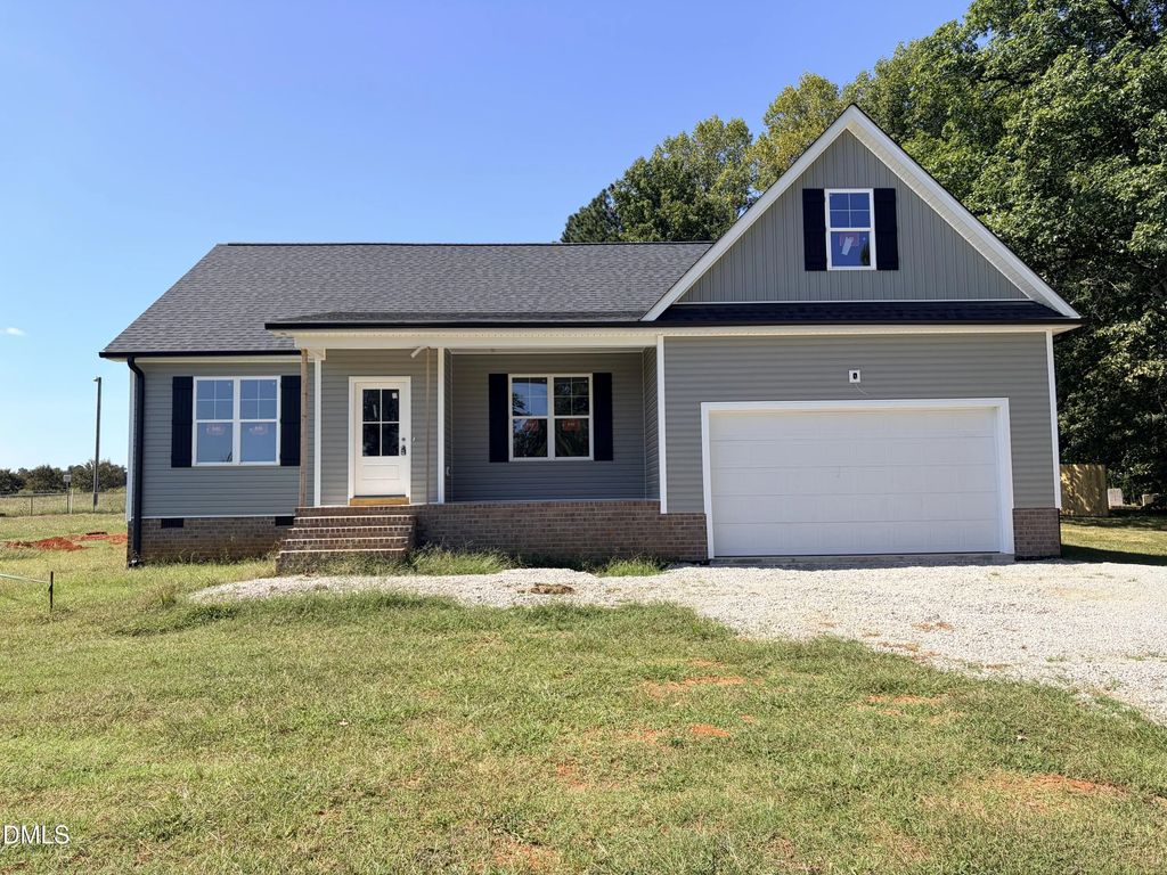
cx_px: 584
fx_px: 877
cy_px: 438
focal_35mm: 26
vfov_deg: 53.1
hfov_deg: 67.3
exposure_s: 1/3448
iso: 50
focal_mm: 5.96
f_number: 1.6
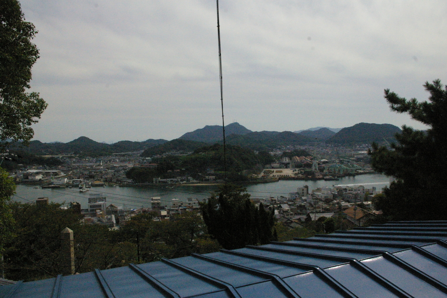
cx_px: 224
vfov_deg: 47.9
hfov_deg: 67.4
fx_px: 335
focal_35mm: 27
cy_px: 149
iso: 3200
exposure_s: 1/4000
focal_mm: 18
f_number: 13
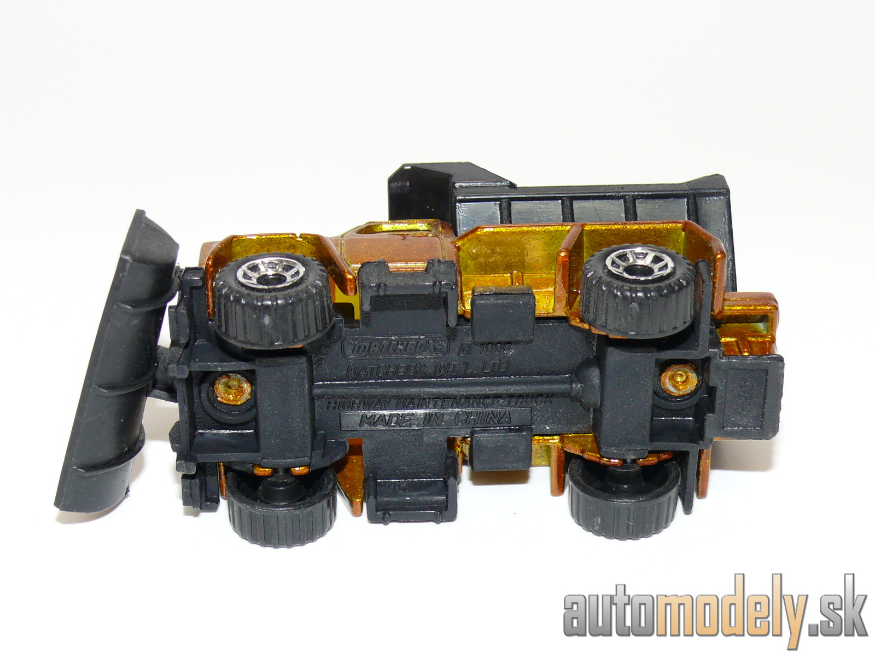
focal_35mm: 81
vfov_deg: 18.2
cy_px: 328
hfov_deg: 24.1
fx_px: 2047
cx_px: 438
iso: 100
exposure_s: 1/30
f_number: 4
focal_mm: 11.8
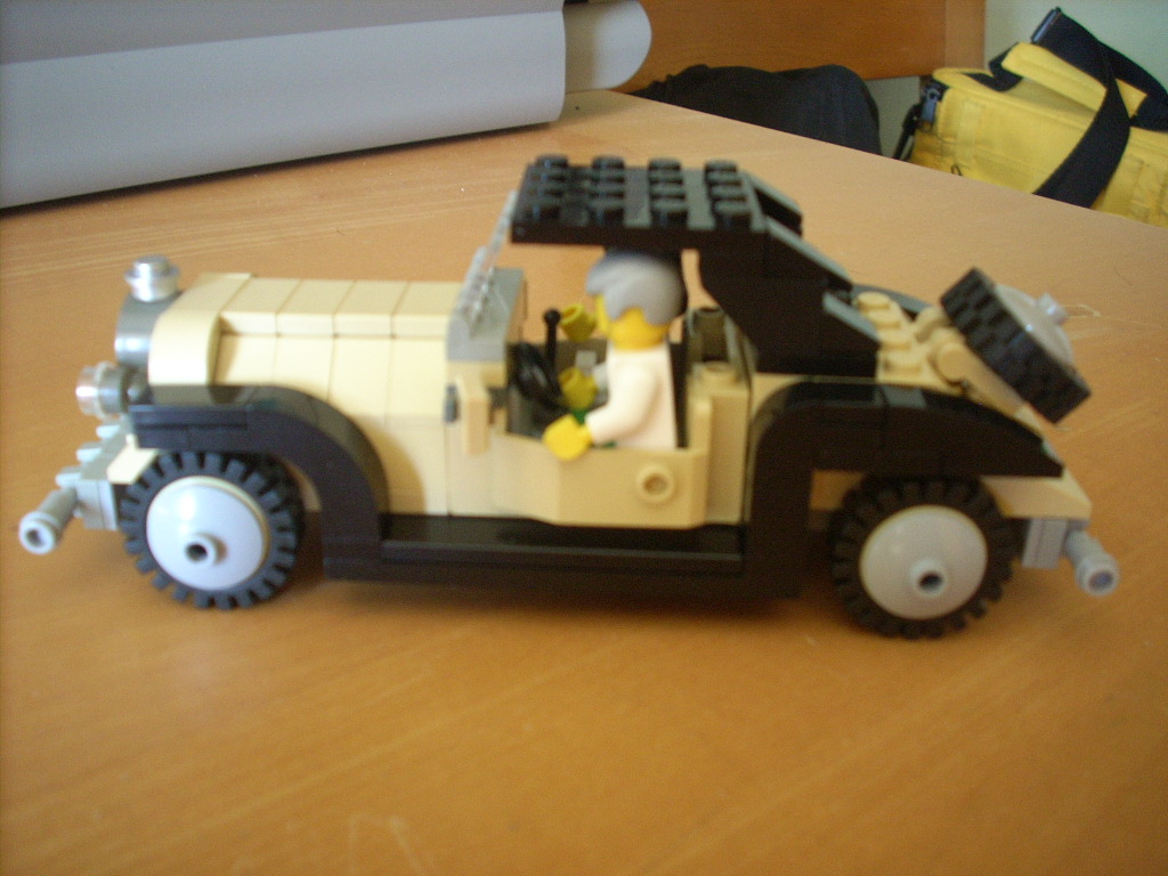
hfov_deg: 50.1
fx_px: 1248
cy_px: 438
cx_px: 584
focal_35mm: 37
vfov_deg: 38.7
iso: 200
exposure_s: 1/16.4
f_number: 2.8
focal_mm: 6.2
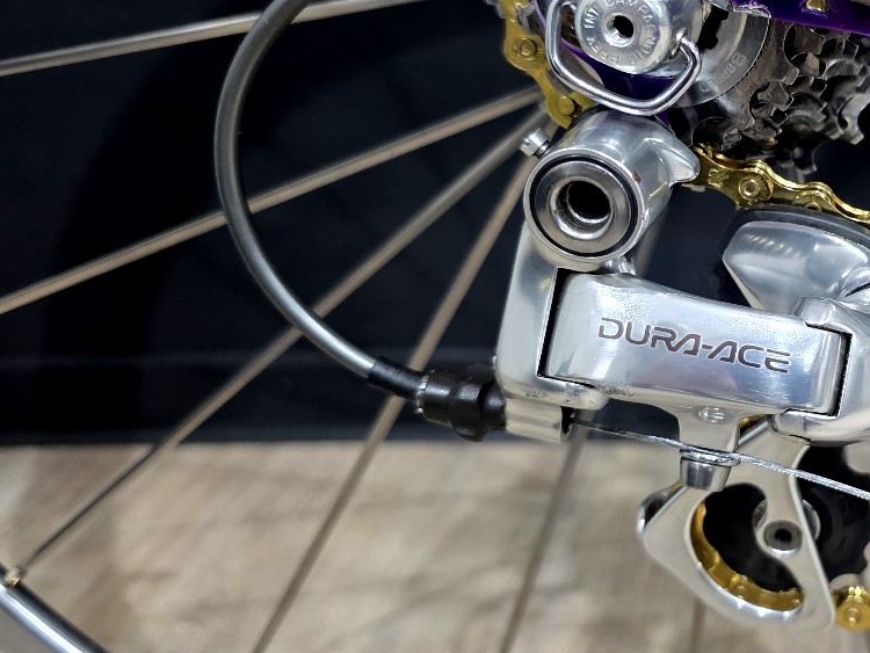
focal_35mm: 46
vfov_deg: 31.5
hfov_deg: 37.2
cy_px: 281
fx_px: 1156
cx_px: 855
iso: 400
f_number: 1.7
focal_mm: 6.3
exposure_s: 1/100
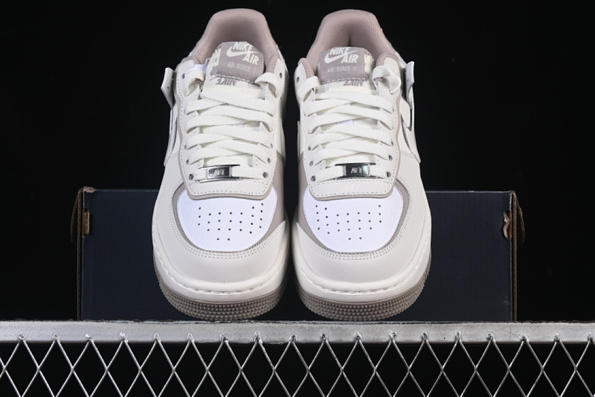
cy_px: 198
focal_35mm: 75
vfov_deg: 18.2
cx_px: 298
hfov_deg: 27.0
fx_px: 1239
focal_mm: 50
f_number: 8
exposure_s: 1/80
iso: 160
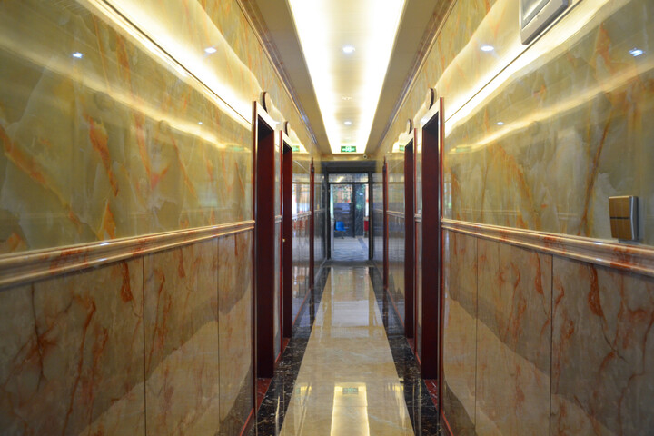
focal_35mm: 32
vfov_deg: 41.7
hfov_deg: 59.5
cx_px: 327
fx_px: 572
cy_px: 218
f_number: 4
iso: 1600
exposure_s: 1/60
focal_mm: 21
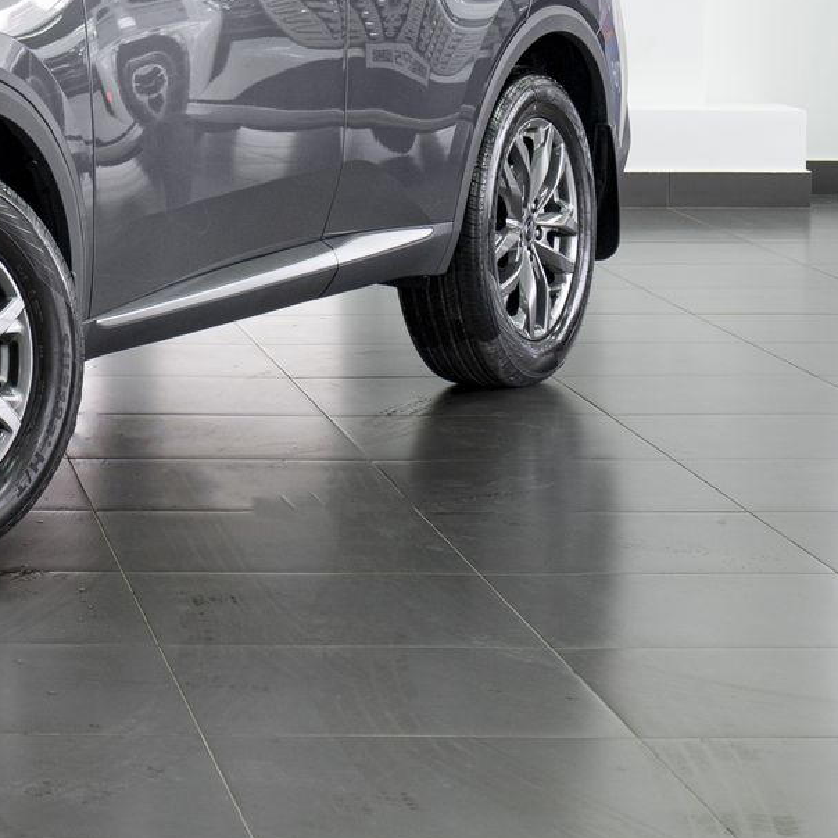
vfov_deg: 12.8
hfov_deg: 12.5
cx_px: -234
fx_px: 3697
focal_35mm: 135
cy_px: 34
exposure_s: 1/30
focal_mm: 50
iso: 800
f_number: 5.6
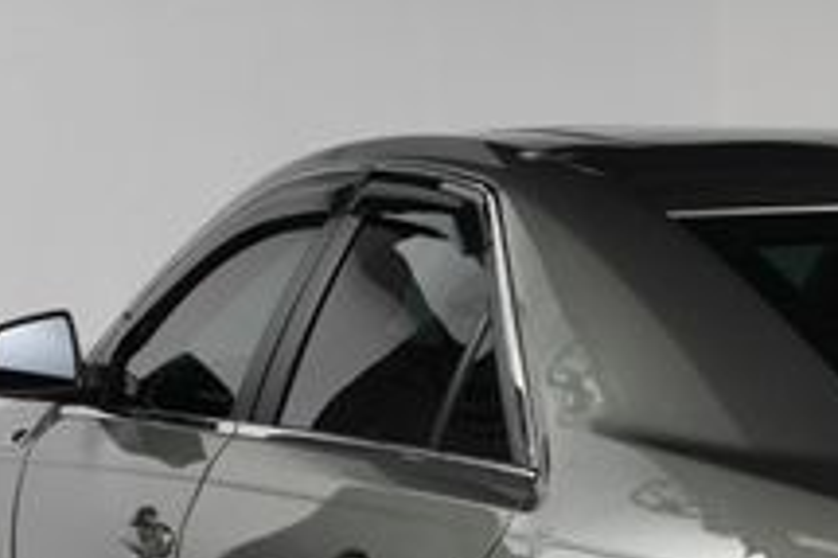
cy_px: 734
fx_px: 2489
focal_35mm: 107
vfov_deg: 12.4
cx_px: 947
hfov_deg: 18.3
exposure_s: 1/160
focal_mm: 24
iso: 100
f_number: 10
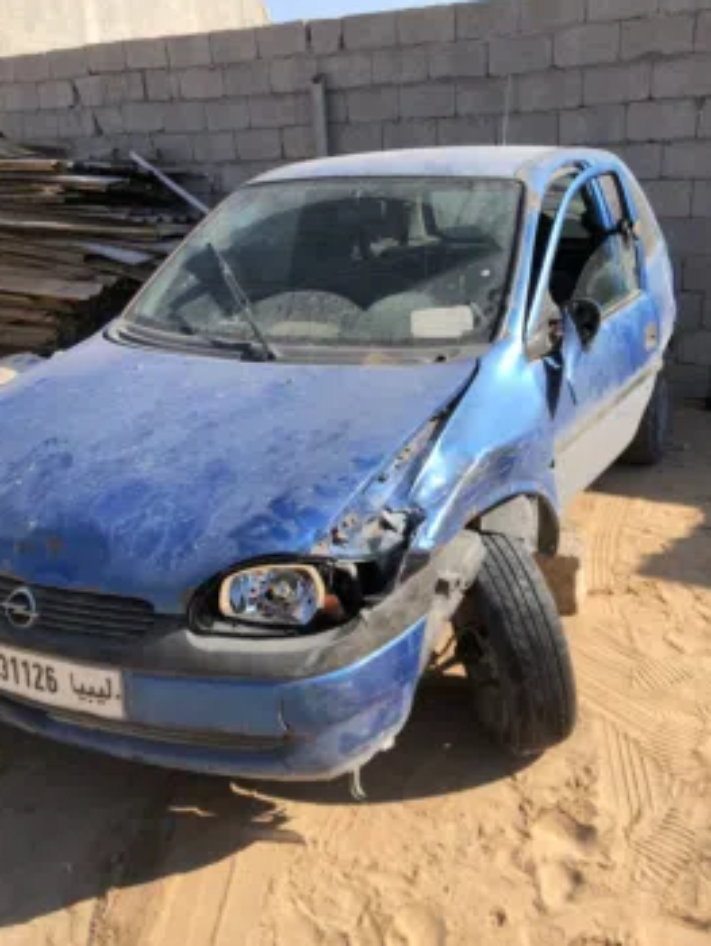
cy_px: 527
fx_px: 875
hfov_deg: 44.1
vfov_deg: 56.6
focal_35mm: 32
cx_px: 397
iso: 20
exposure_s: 1/1453
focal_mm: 4
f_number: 1.8
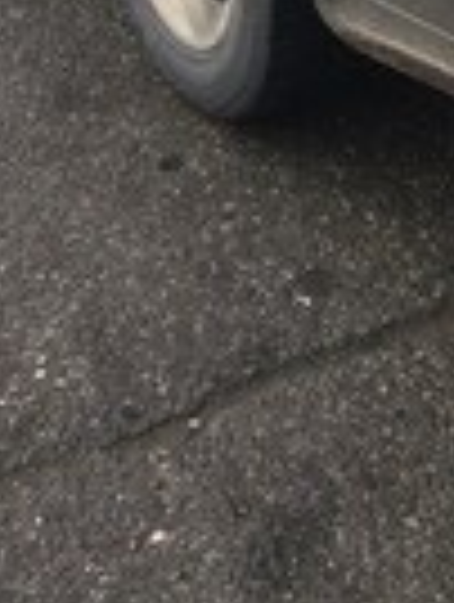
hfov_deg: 13.8
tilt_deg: -25.0
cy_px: -135
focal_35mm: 107
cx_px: 364
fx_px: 1865
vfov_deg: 17.4
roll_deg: +4.9
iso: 32
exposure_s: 1/188
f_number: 2.2
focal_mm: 4.15
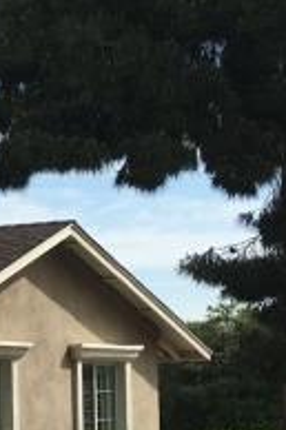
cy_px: 366
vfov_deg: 12.8
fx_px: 1898
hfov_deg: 7.6
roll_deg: +0.5
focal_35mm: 159
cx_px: -556
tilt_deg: +1.7
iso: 25
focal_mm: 4.15
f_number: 2.2
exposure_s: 1/2079
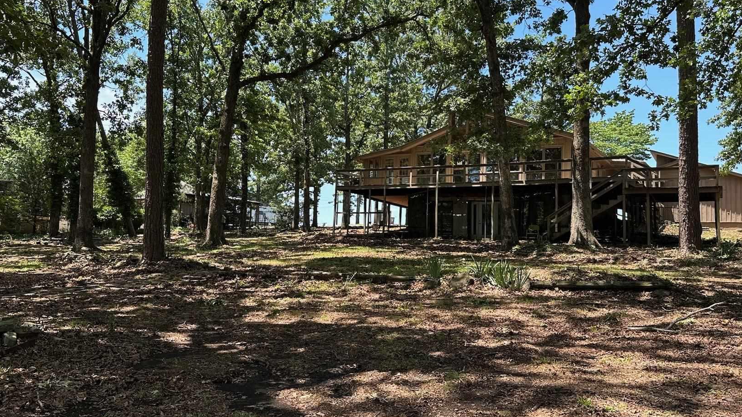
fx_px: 649
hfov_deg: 59.5
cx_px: 386
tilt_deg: +5.5
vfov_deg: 35.6
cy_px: 193
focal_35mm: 33
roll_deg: -1.8
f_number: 1.78
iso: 80
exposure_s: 1/791
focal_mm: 6.86
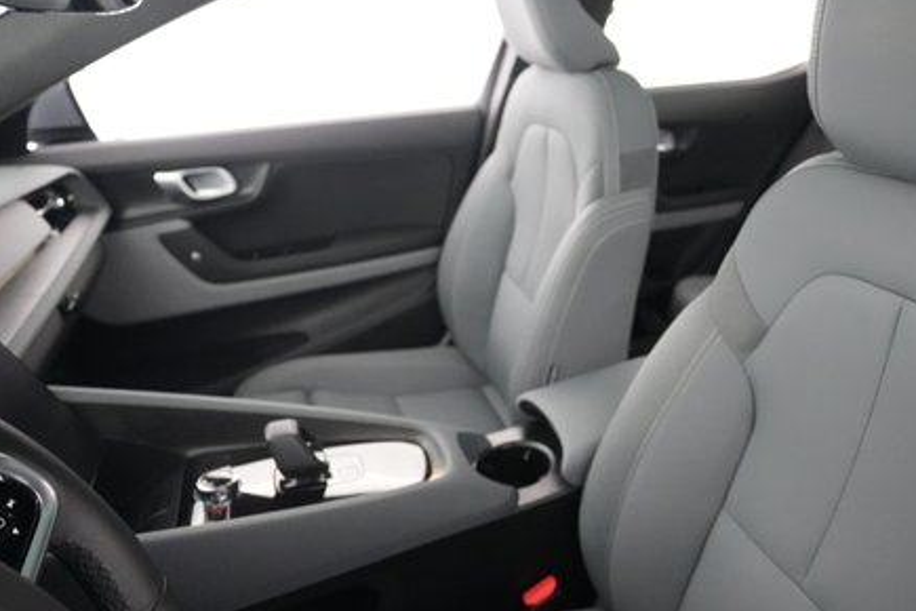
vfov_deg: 51.3
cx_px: 638
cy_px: 289
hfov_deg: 68.7
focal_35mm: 25
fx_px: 636
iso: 12800
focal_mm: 17
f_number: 2.8
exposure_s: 1/50
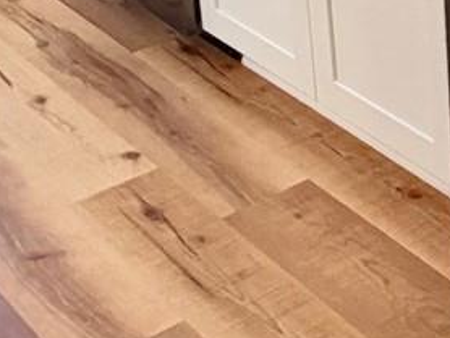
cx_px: 694
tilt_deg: -17.8
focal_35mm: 103
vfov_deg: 13.5
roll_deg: -1.2
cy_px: -186
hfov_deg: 17.1
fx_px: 1340
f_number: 2.2
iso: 125
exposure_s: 1/120
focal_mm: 2.22
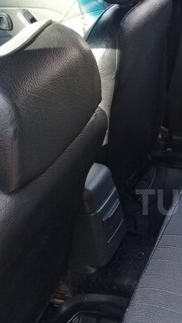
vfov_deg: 35.2
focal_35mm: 59
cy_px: 202
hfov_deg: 19.2
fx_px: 506
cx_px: 223
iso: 50
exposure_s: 1/50
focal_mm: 3.3
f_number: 2.2
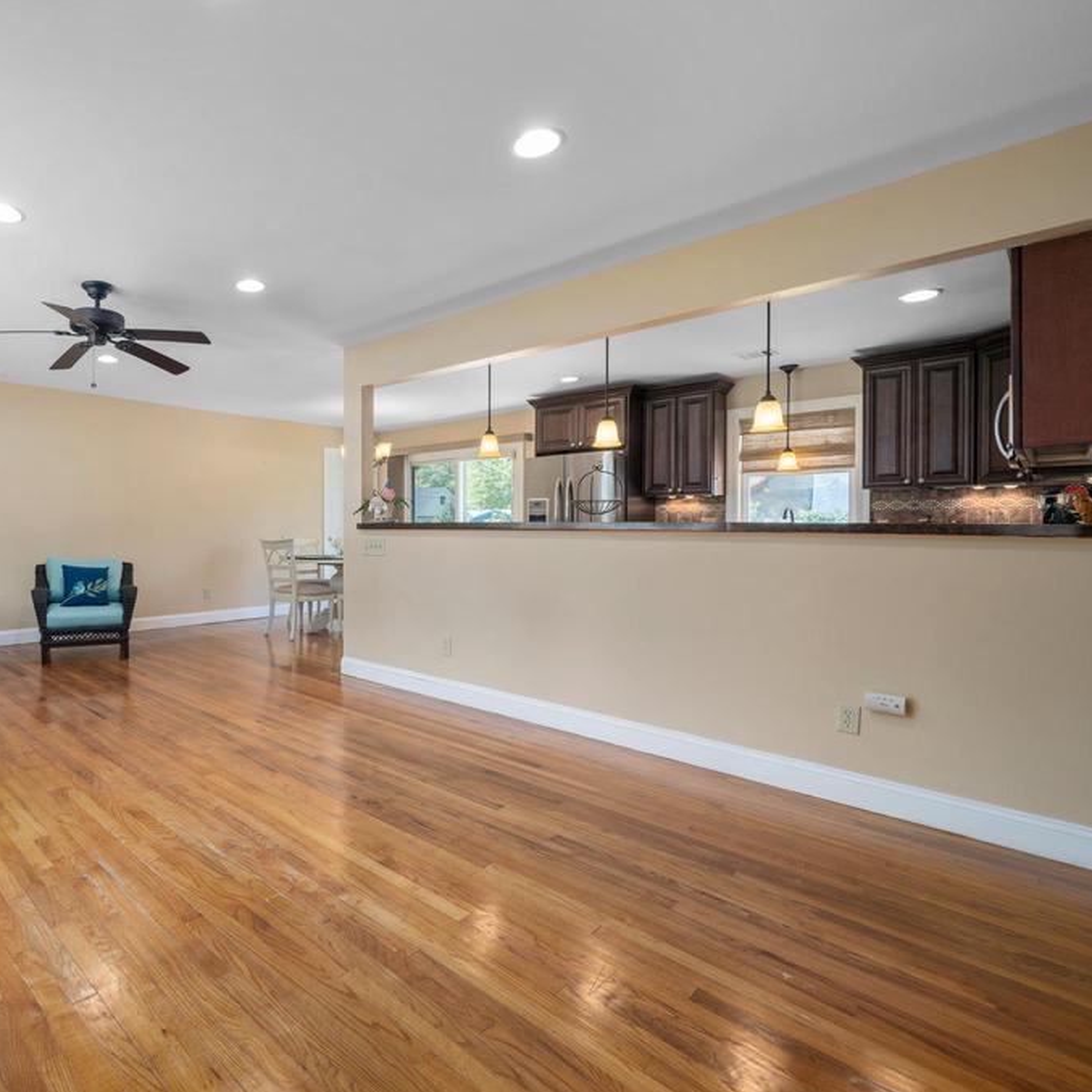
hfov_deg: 77.1
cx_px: 331
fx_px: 642
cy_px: 548
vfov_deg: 80.7
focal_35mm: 18
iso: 500
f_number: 8
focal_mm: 14
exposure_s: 1/13
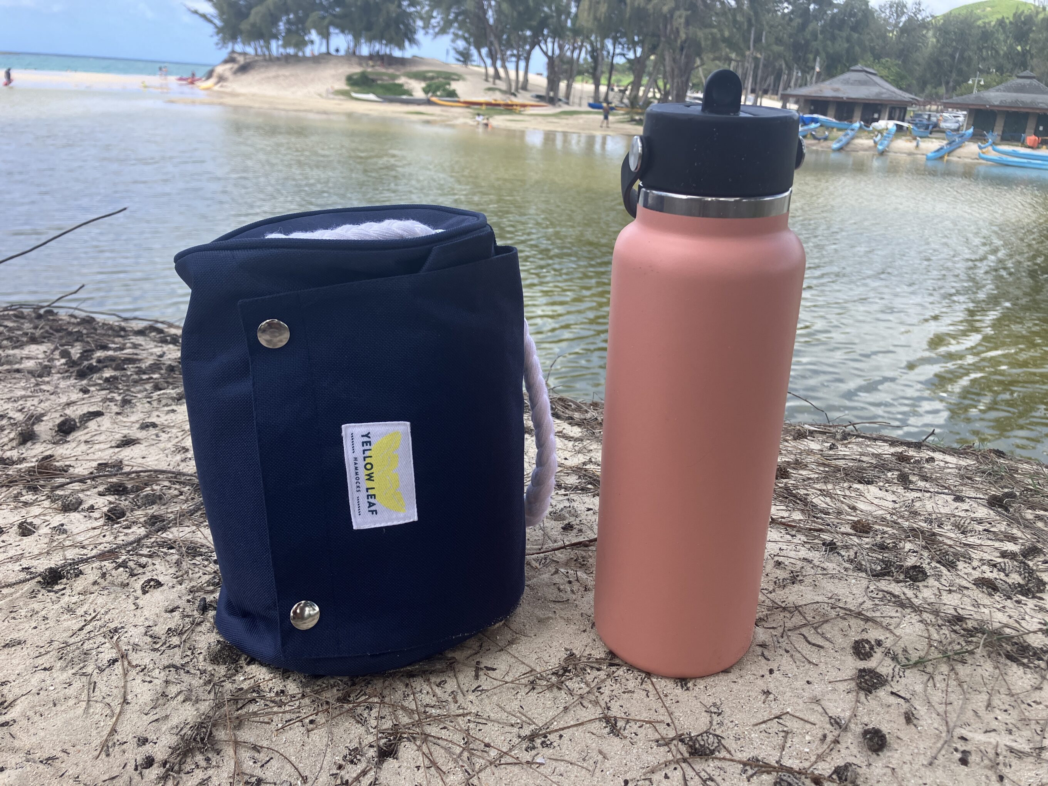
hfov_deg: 63.4
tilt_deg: -18.8
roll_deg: -4.2
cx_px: 524
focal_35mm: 28
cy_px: 393
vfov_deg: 49.7
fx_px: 848
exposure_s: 1/823
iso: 32
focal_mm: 3.99
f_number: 1.8
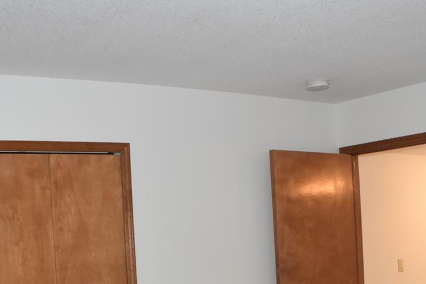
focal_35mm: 76
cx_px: 209
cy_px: 296
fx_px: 900
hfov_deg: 26.6
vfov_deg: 17.4
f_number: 4
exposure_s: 1/60
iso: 800
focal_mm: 23
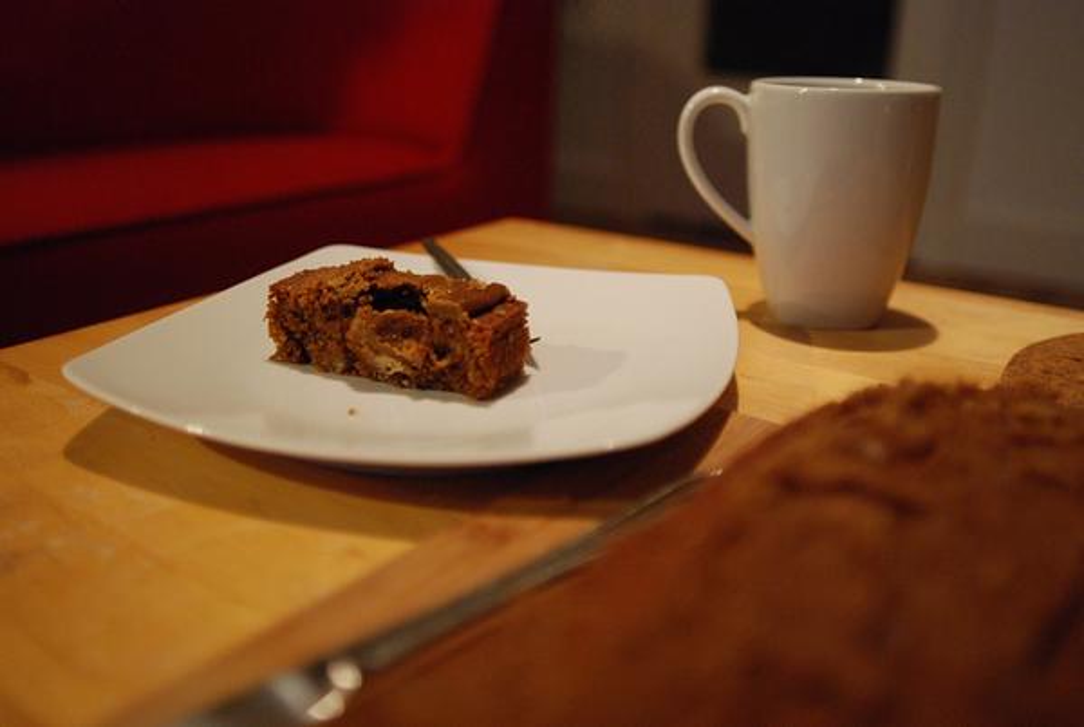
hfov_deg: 61.9
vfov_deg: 43.7
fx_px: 905
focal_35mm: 30
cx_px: 542
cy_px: 364
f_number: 1.8
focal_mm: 20
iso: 1250
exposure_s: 1/60
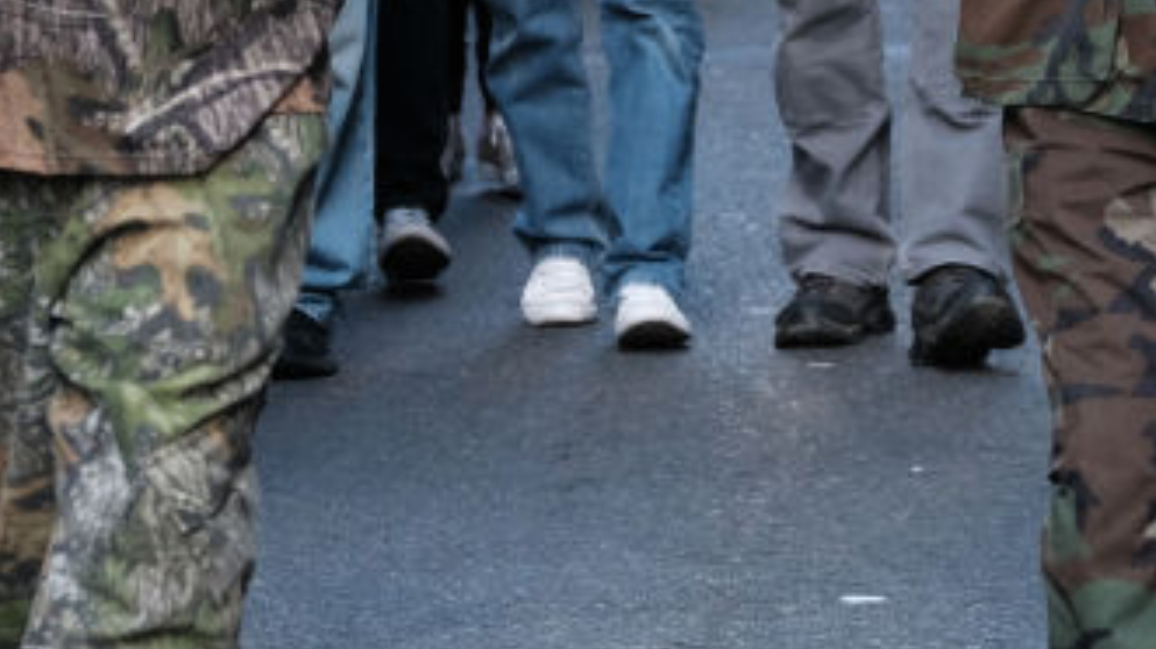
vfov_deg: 3.2
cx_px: 573
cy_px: -23
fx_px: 11614
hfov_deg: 5.7
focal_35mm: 379
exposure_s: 1/340
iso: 1250
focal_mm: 77.9
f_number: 4.5
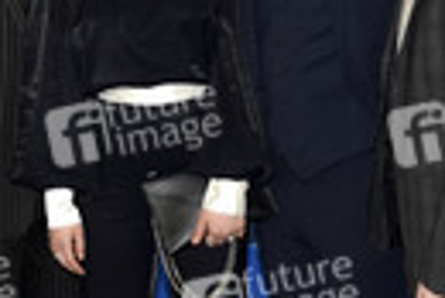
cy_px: 212
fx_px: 1671
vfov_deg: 10.2
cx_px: 180
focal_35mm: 135
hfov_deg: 15.2
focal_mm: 26
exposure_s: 1/250
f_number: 5
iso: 640
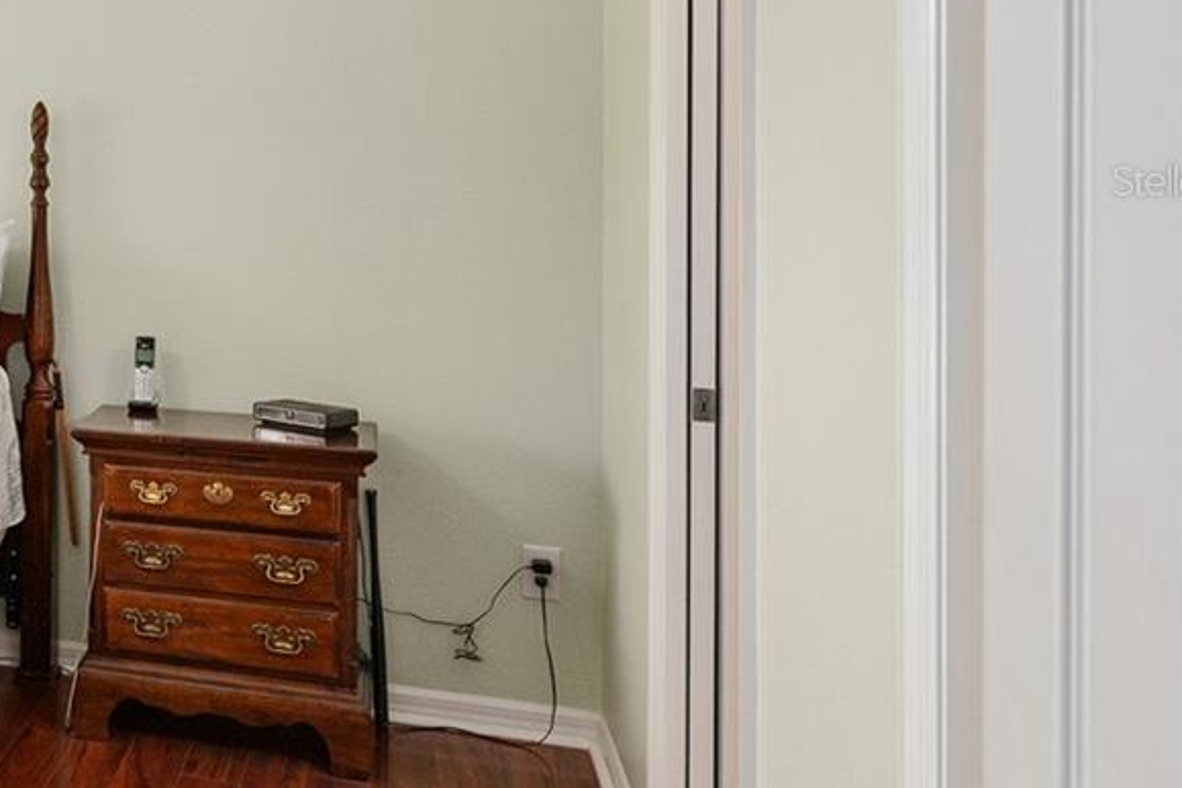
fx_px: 1543
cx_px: -339
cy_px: 180
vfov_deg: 28.2
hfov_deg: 32.2
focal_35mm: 47
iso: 400
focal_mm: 17
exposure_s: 1/60
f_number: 8
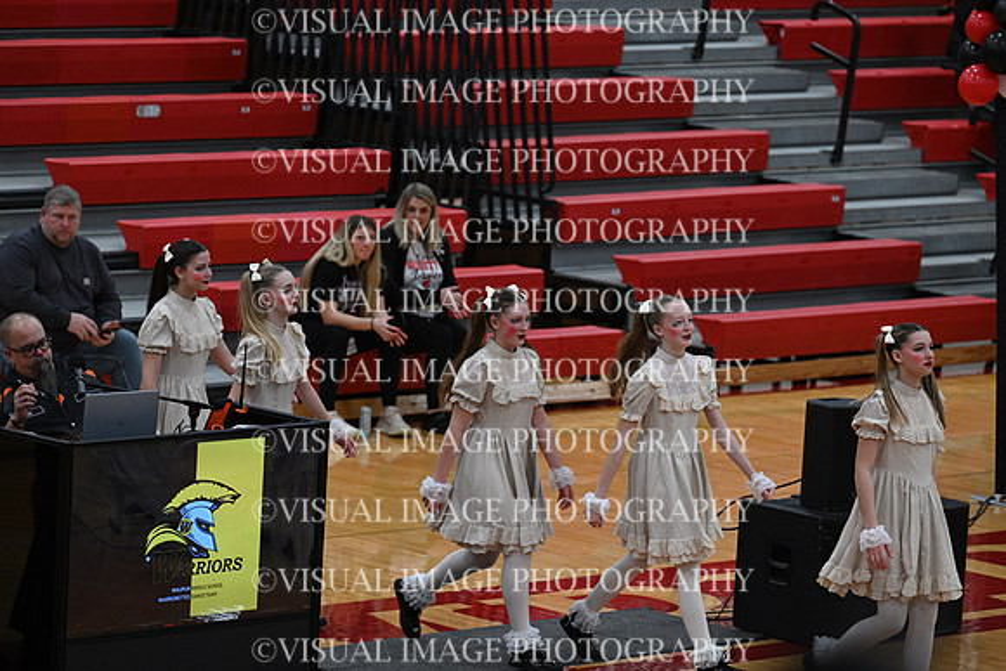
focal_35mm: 200
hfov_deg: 10.3
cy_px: 336
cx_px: 503
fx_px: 5590
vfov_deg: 6.9
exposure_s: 1/400
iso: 4000
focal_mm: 200
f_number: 4
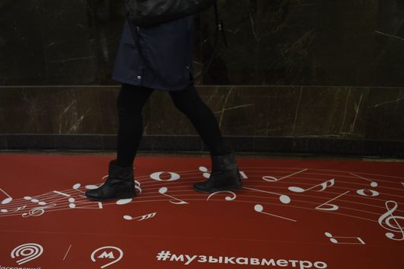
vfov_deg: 25.5
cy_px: 149
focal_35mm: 53
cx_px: 162
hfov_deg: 37.4
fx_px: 595
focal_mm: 40
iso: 2500
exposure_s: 1/125
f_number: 2.8
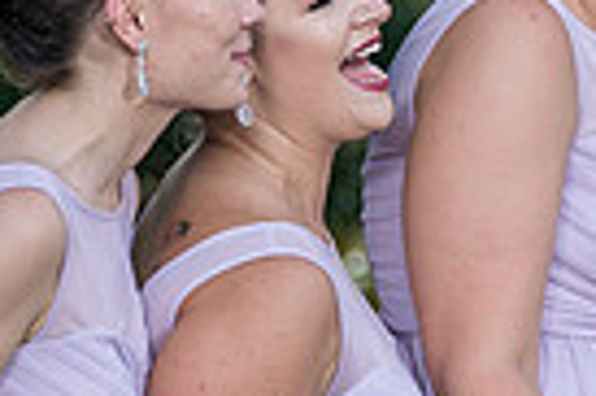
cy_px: 258
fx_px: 10120
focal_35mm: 612
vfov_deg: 2.2
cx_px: 984
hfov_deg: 3.4
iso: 100
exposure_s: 1/200
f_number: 4
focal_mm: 140
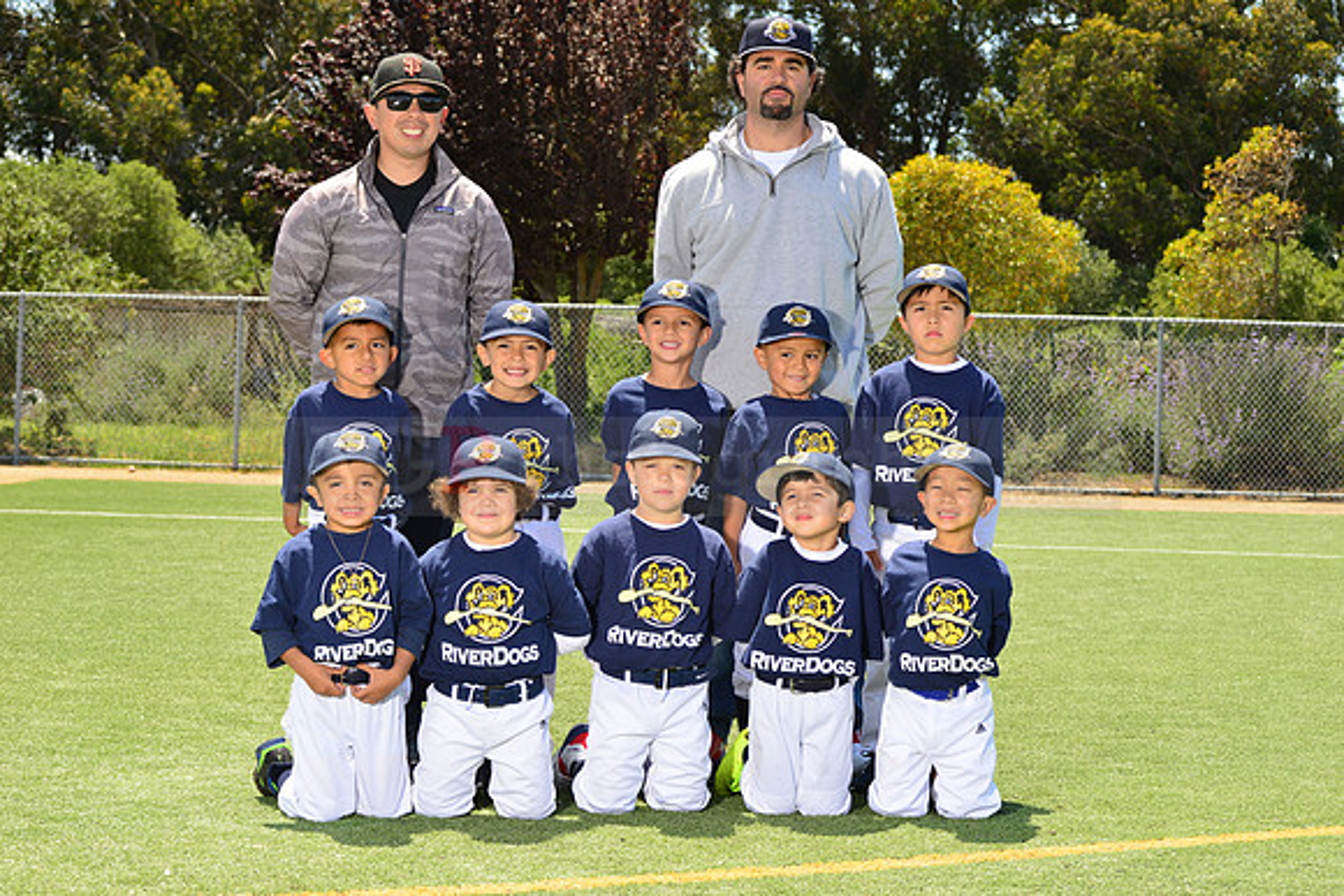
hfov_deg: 25.4
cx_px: 672
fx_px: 2987
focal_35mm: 80
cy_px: 448
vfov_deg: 17.1
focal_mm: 80
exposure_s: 1/250
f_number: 11
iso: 250
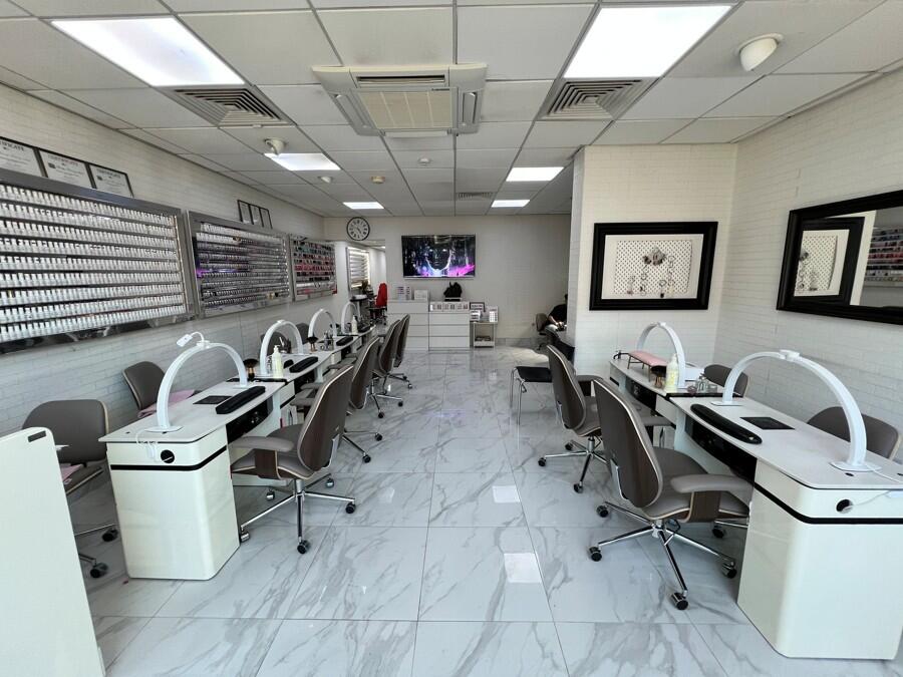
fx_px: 339
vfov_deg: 89.9
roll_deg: +0.2
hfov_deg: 106.2
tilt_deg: -10.2
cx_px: 452
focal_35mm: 13
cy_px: 338
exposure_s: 1/100
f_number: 1.8
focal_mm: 1.57
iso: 80
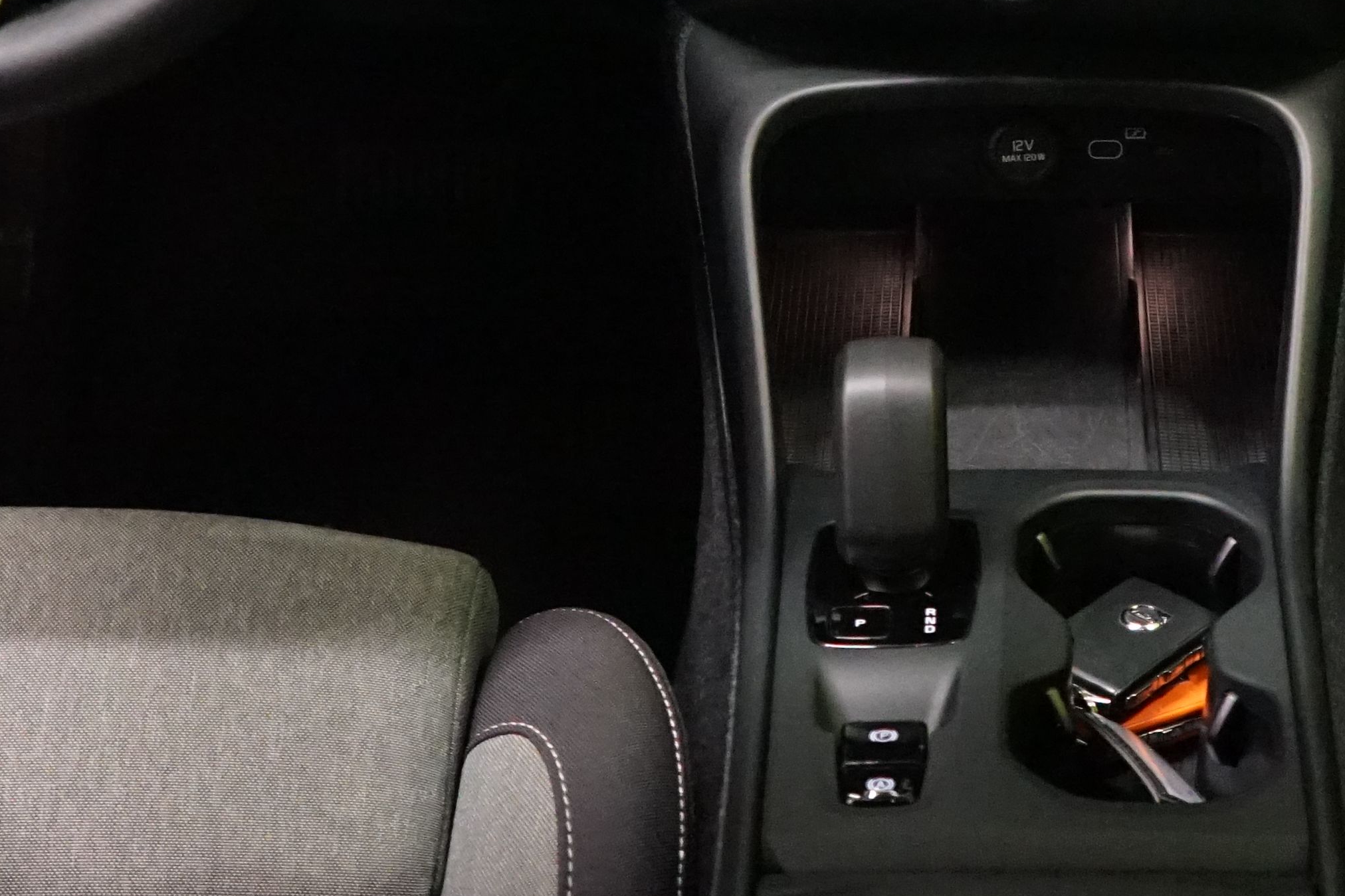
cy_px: 129
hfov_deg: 24.3
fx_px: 3100
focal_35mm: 83
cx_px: 950
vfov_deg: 16.3
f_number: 3.5
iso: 6400
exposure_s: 1/60
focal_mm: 28
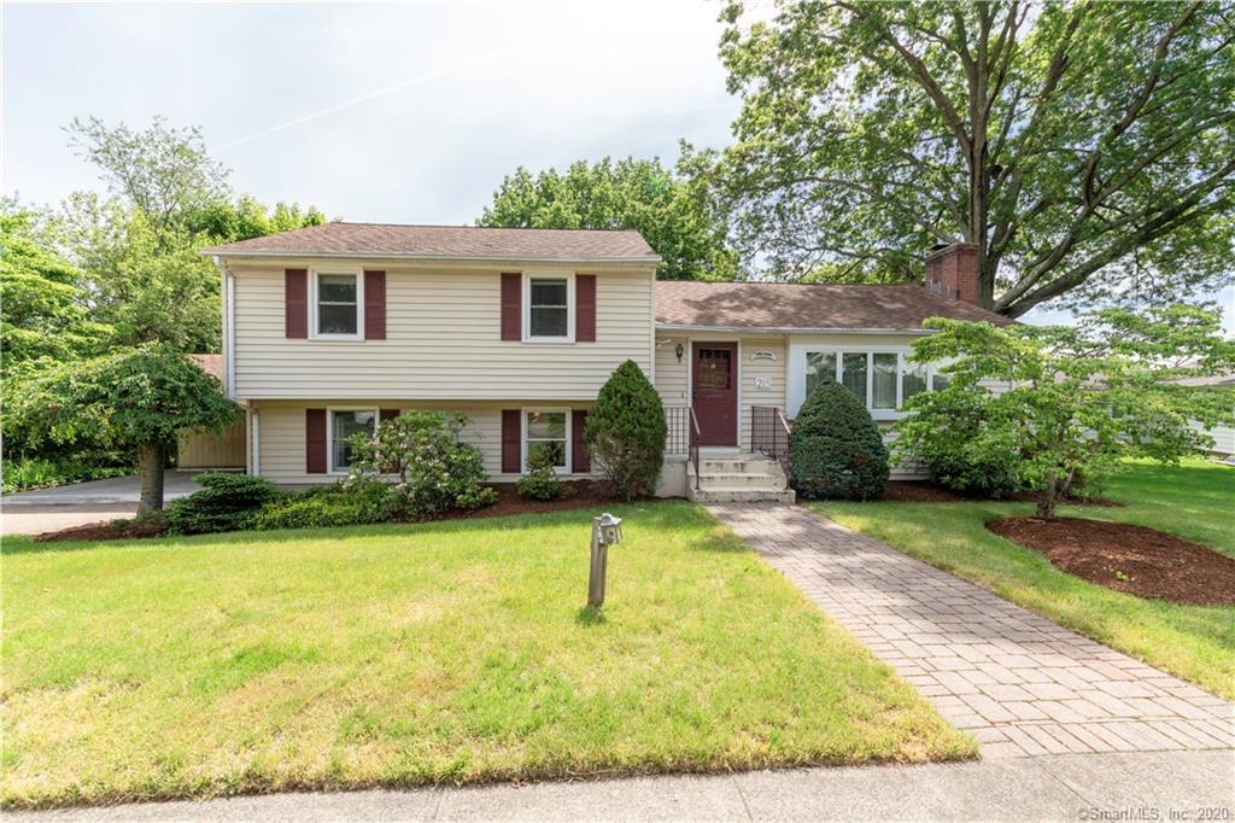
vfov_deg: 77.3
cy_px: 412
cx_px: 618
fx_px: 514
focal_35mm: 15
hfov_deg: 100.4
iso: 400
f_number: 8
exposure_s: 1/320
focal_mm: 15
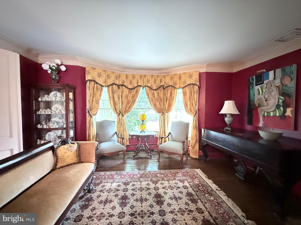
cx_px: 150
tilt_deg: -2.7
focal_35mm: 14
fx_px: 122
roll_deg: -0.8
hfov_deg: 102.1
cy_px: 112
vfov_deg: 85.7
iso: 2500
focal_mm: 2.22
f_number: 2.2
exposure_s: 1/30
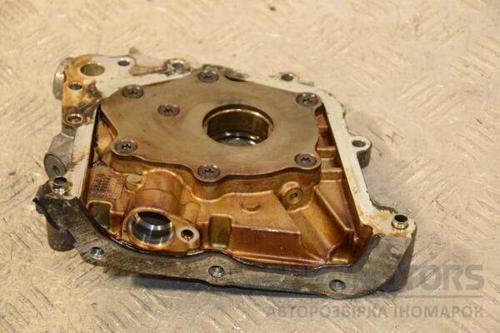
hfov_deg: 20.6
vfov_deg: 13.8
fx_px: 1375
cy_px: 166
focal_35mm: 99
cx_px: 250
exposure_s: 1/125
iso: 800
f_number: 5.3
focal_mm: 66
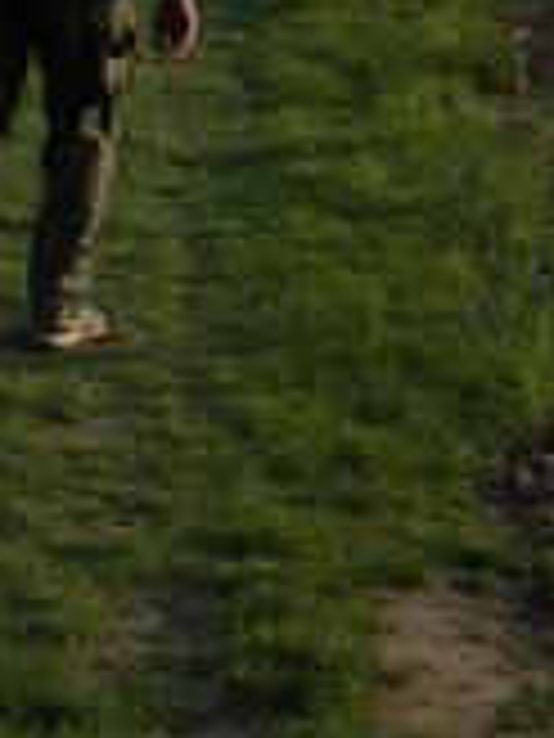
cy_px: -554
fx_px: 3158
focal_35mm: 148
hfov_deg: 9.8
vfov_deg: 12.3
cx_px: 784
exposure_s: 1/173
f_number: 5.6
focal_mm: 5.8
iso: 100
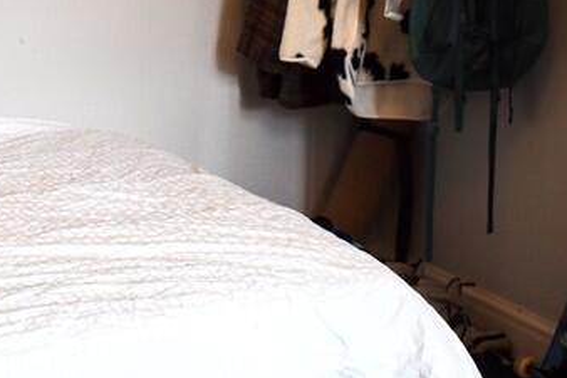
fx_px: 1574
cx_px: 3
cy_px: 29
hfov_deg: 19.8
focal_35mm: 100
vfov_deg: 13.5
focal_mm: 22
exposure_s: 1/60
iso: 450
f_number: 4
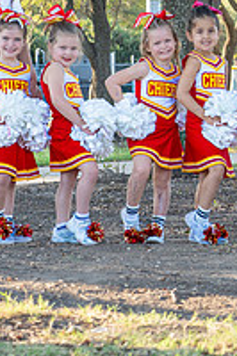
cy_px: 83
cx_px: 375
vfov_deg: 11.9
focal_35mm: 172
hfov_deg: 7.8
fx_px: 1701
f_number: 4
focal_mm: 50
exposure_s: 1/320
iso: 320
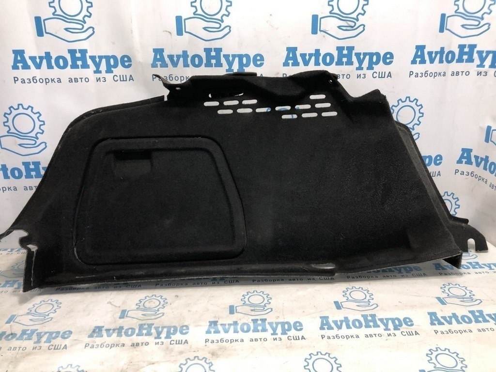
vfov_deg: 49.7
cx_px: 248
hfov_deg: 63.4
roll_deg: +1.1
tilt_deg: -19.5
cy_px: 186
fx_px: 401
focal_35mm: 28
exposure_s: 1/100
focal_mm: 4
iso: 100
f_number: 1.8
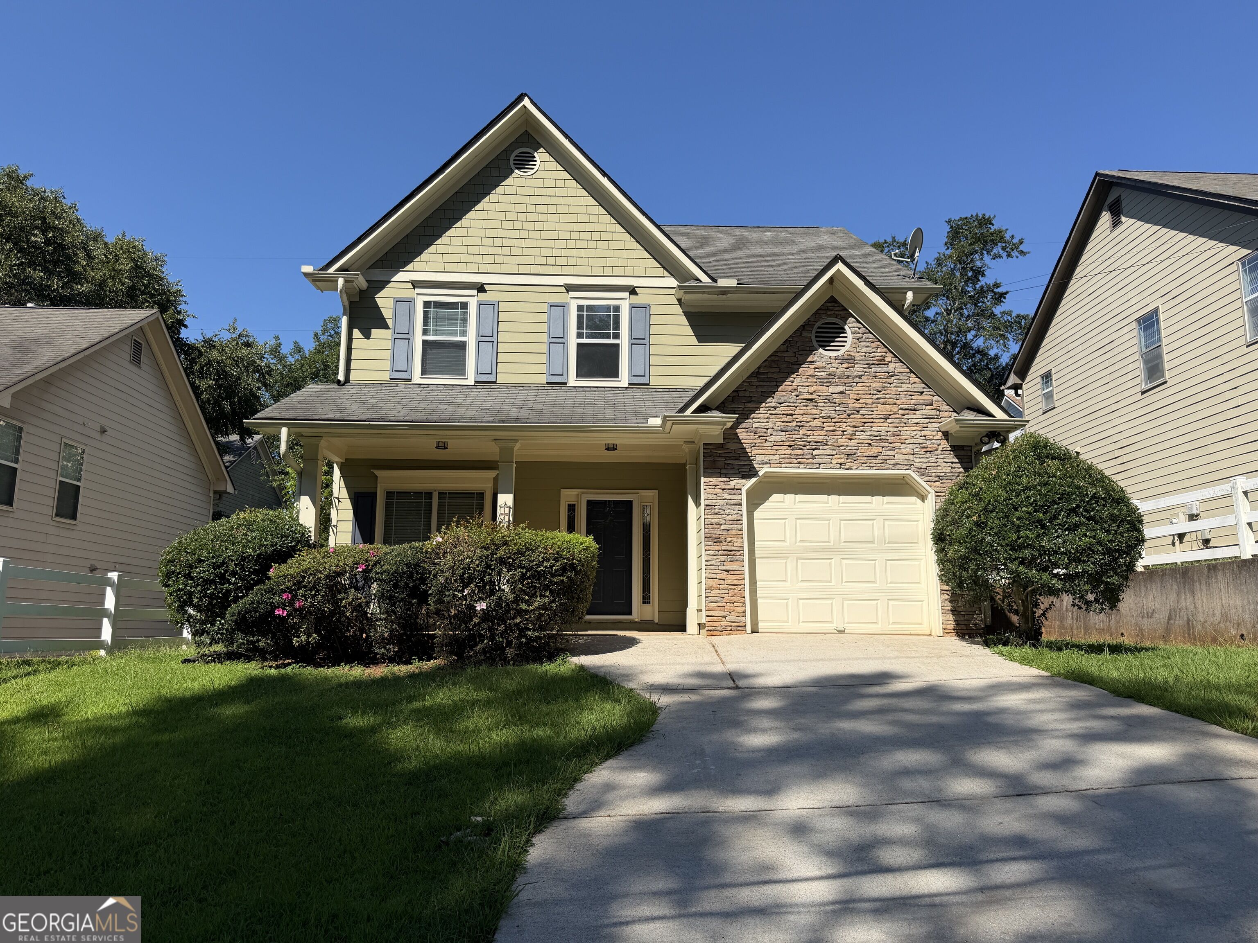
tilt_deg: +9.7
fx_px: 872
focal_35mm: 24
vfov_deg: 56.8
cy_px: 472
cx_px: 629
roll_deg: -0.4
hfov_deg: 71.6
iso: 80
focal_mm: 6.76
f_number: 1.78
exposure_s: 1/4405
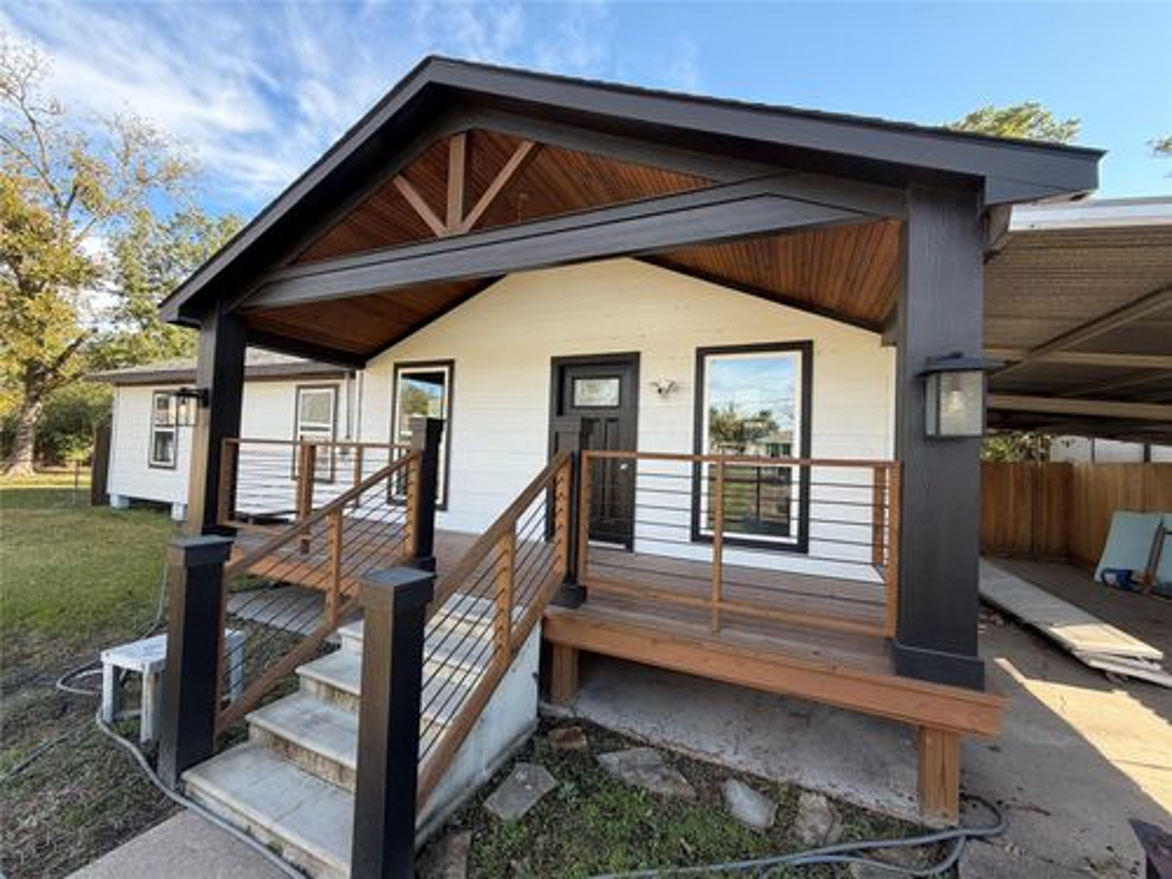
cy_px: 440
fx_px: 474
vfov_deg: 85.7
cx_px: 586
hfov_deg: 102.1
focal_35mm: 14
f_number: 2.2
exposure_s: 1/273
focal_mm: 2.22
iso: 50
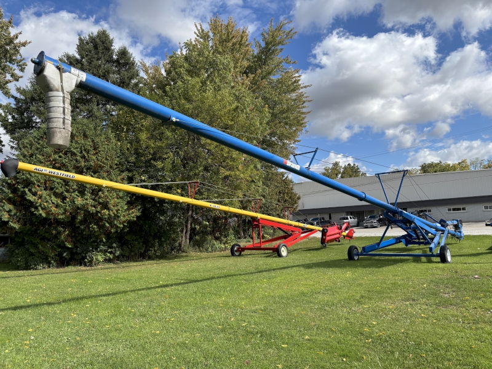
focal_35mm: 26
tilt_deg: +6.0
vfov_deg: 53.1
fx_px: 370
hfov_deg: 67.3
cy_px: 184
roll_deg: +1.5
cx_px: 246
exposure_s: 1/2398
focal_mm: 5.96
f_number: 1.6
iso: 50
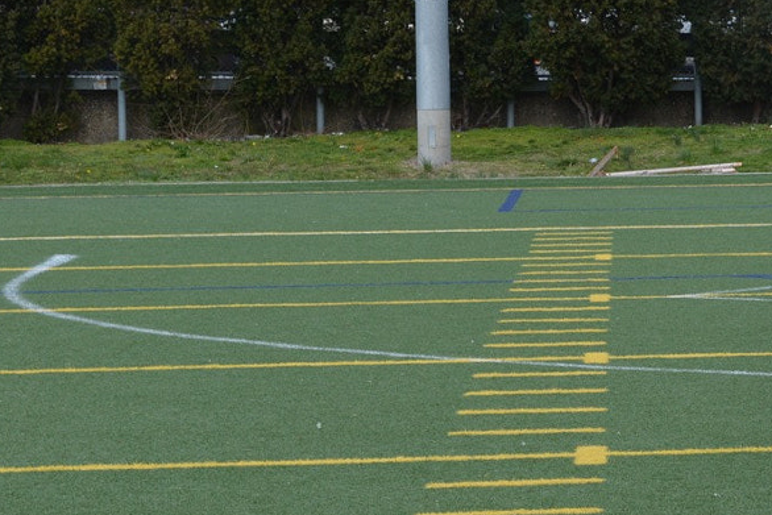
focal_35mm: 191
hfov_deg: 10.5
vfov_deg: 7.2
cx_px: 1022
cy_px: 142
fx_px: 4097
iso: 400
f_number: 22
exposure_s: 1/60
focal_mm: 70
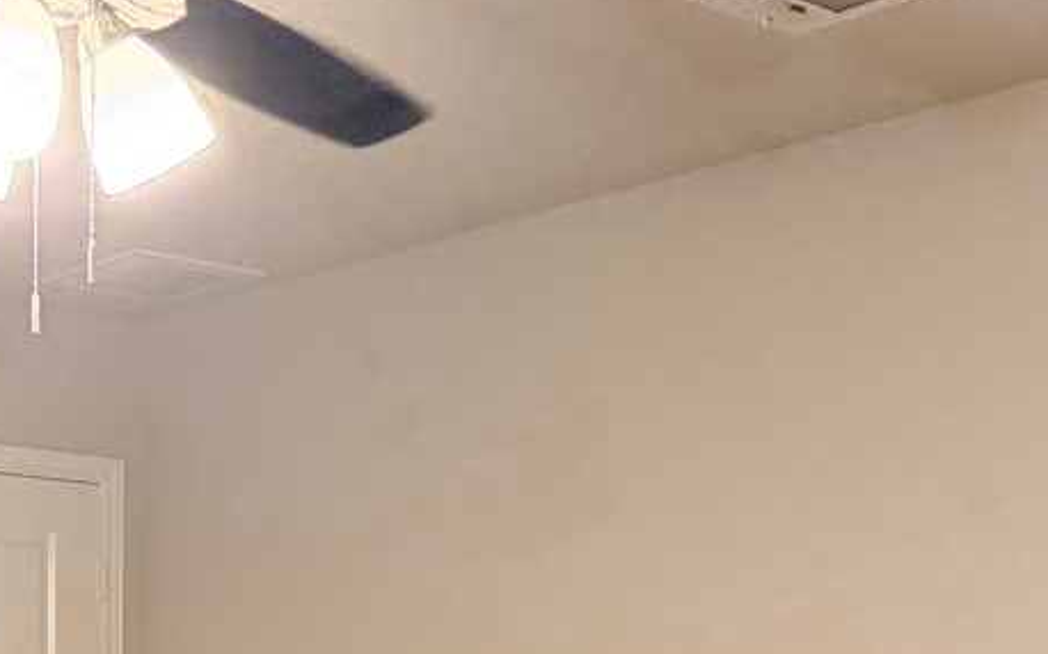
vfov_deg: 15.3
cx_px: 114
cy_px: 926
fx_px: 2284
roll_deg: +1.0
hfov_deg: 25.1
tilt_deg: -4.3
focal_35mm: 80
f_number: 1.78
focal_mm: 6.76
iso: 320
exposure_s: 1/120
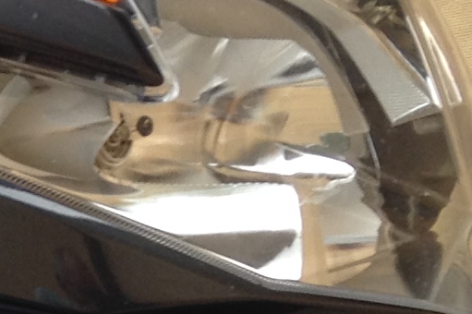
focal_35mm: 174
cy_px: 448
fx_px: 2280
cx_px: -200
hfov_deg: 11.4
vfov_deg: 7.8
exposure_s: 1/204
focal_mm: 3.3
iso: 25
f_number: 2.4
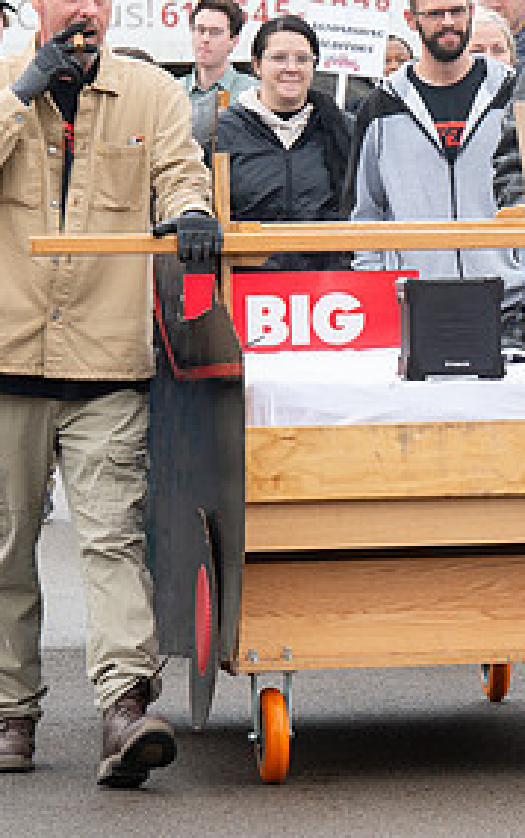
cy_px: 318
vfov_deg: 5.7
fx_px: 8476
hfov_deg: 3.5
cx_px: 510
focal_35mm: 371
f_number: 10
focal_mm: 170
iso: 640
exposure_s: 1/160
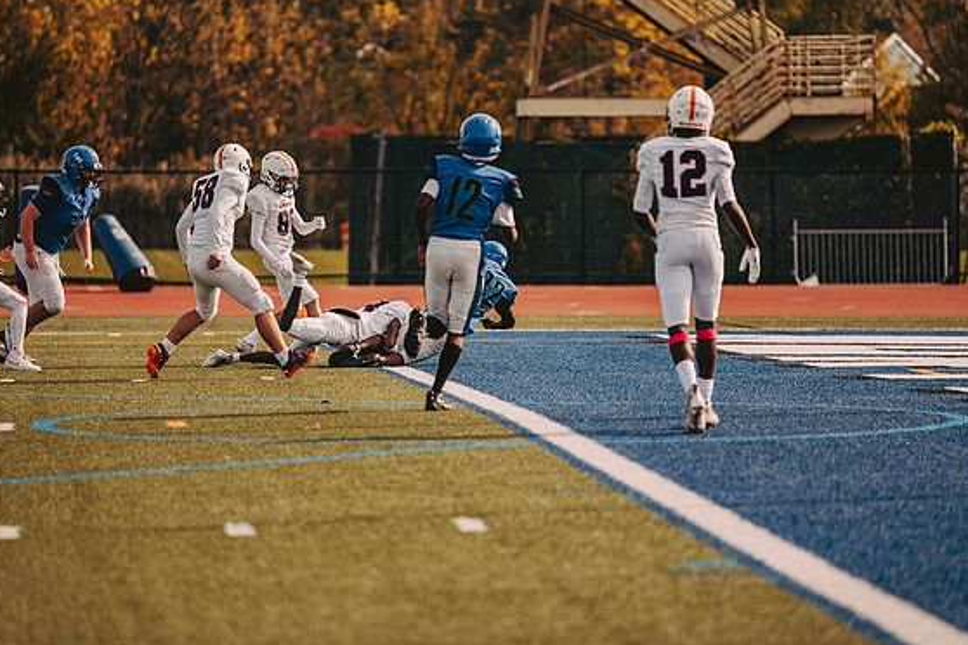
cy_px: 320
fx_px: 5592
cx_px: 477
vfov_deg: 6.6
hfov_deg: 9.9
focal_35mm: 208
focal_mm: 200
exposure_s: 1/1600
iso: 160
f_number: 2.8
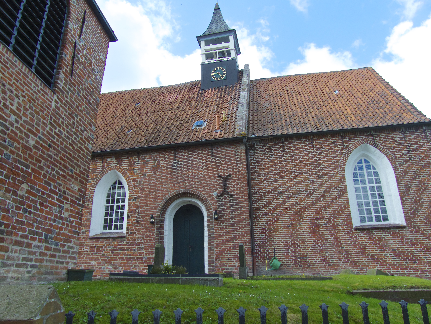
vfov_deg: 54.9
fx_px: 311
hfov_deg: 69.4
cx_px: 216
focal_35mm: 25
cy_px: 162
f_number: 4
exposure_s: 1/250
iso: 100
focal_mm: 4.5
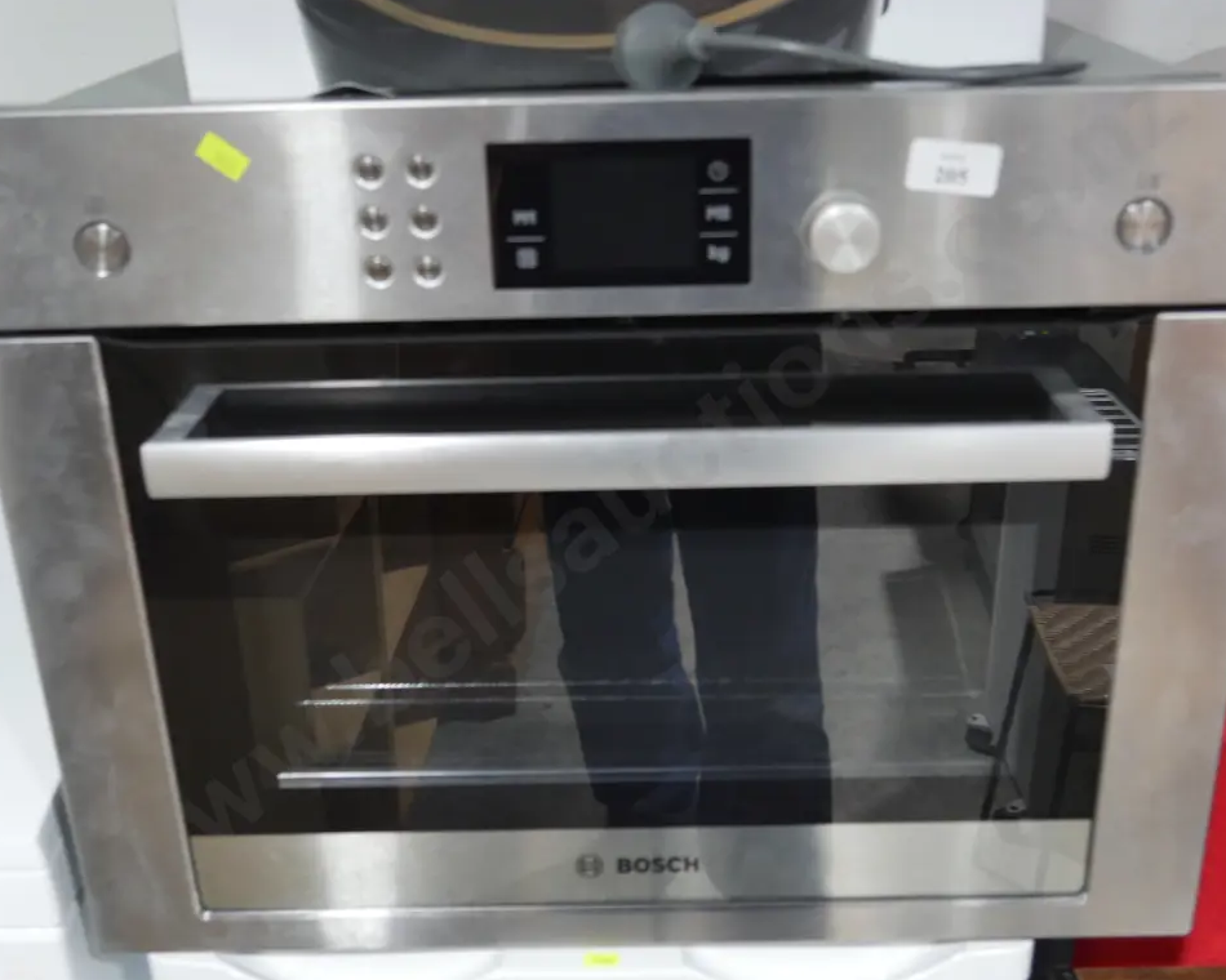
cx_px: 644
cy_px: 491
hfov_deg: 45.8
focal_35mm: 40
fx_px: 1451
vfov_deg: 37.3
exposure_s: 1/60
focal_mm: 19
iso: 1000
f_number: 4.1
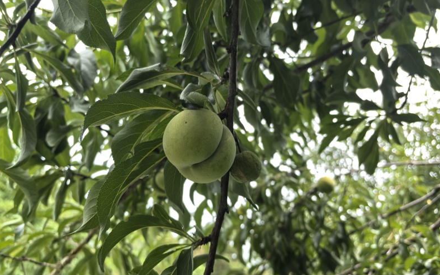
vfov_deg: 43.0
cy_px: 122
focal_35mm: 29
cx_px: 220
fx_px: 348
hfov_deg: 64.7
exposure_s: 1/475
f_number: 2
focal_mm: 5.75
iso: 160
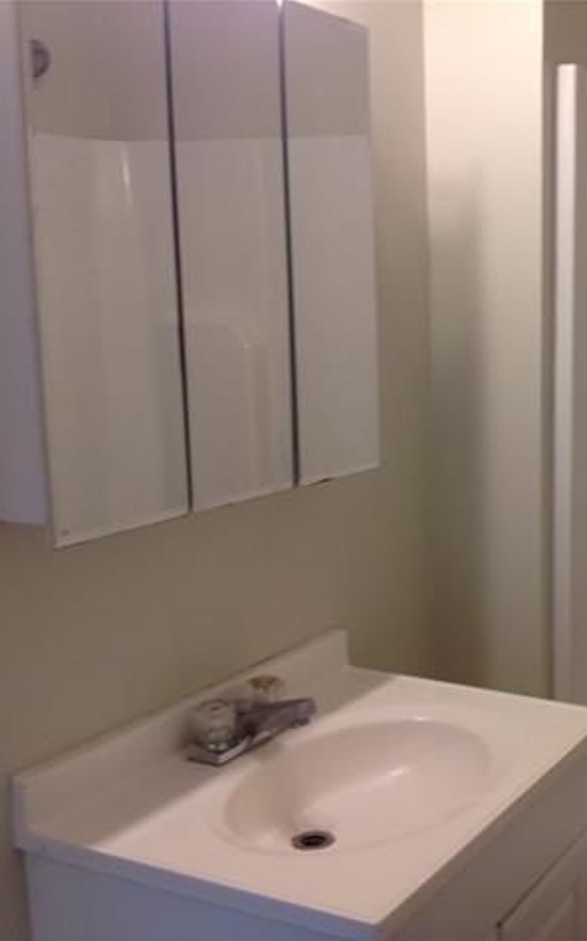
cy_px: 471
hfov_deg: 24.6
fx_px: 1281
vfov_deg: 40.3
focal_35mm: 50
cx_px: 593
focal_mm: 4.28
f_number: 2.4
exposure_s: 1/20
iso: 50
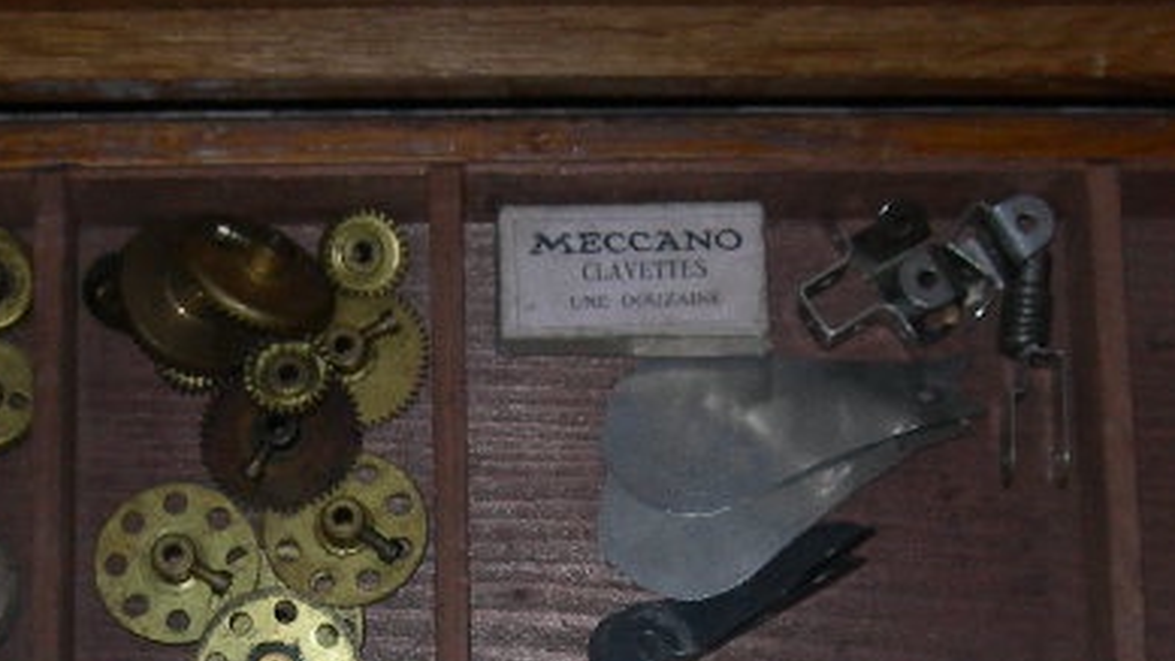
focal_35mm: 109
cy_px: 755
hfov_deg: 19.6
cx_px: 492
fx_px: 3397
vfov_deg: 11.0
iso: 50
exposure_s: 1/60.1
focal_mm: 7.8
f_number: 2.8
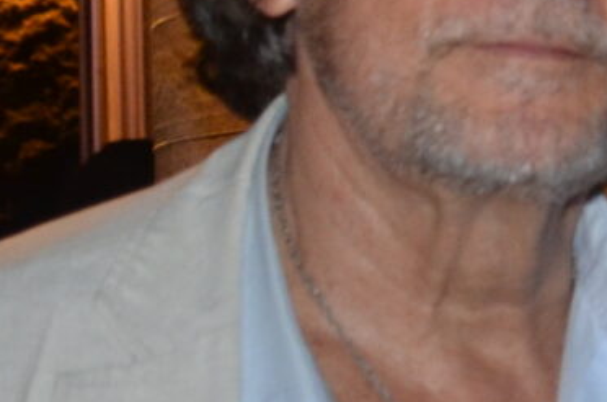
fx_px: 3128
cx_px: 1083
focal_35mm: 186
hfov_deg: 10.4
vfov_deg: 7.3
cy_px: 407
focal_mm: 18
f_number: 3.5
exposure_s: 1/60
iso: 800
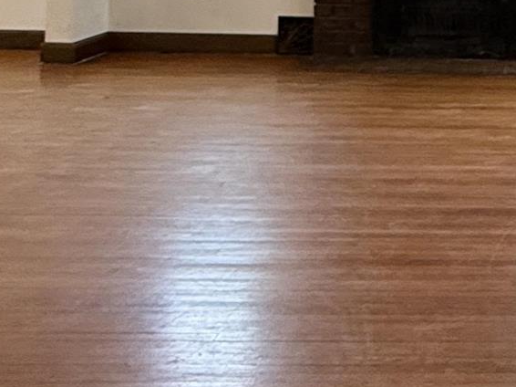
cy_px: -54
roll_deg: -1.5
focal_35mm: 76
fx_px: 1132
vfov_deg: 18.5
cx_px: 635
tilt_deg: -1.7
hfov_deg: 23.3
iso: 250
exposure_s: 1/60
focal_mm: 2.22
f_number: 2.2
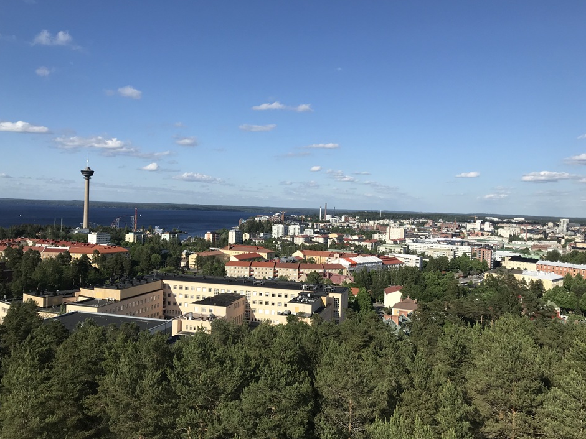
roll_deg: -1.9
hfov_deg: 60.0
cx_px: 293
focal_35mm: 30
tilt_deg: -0.5
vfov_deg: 46.8
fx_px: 508
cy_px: 221
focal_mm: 3.99
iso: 20
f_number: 1.8
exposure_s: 1/3195
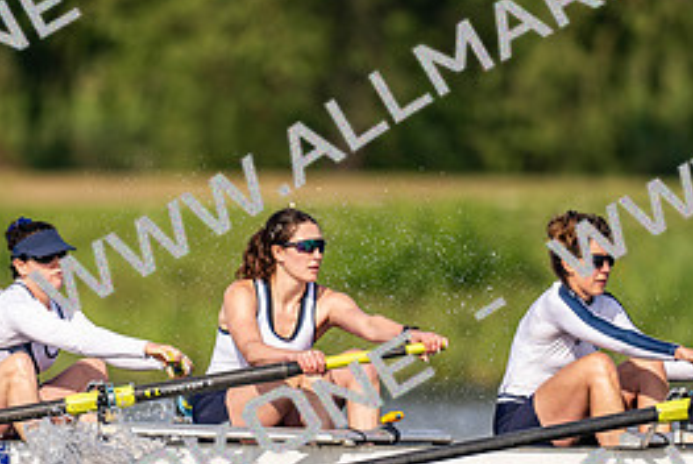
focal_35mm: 1321
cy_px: 323
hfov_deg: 1.6
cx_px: 356
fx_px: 25457
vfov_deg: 1.0
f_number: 4
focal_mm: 600
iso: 280
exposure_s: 1/2500
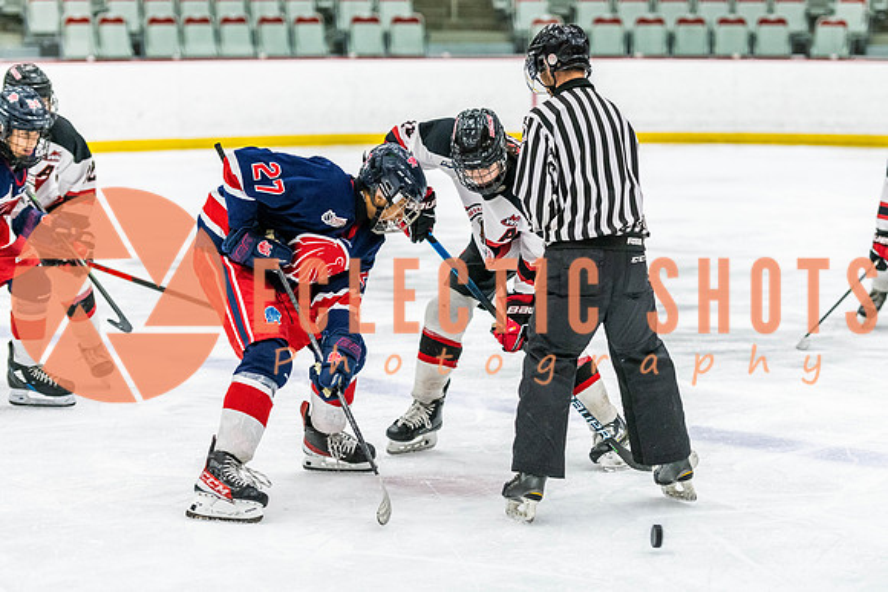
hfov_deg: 16.1
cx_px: 522
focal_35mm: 127
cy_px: 244
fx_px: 3133
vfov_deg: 10.8
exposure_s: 1/640
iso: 2500
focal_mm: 105
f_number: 2.8
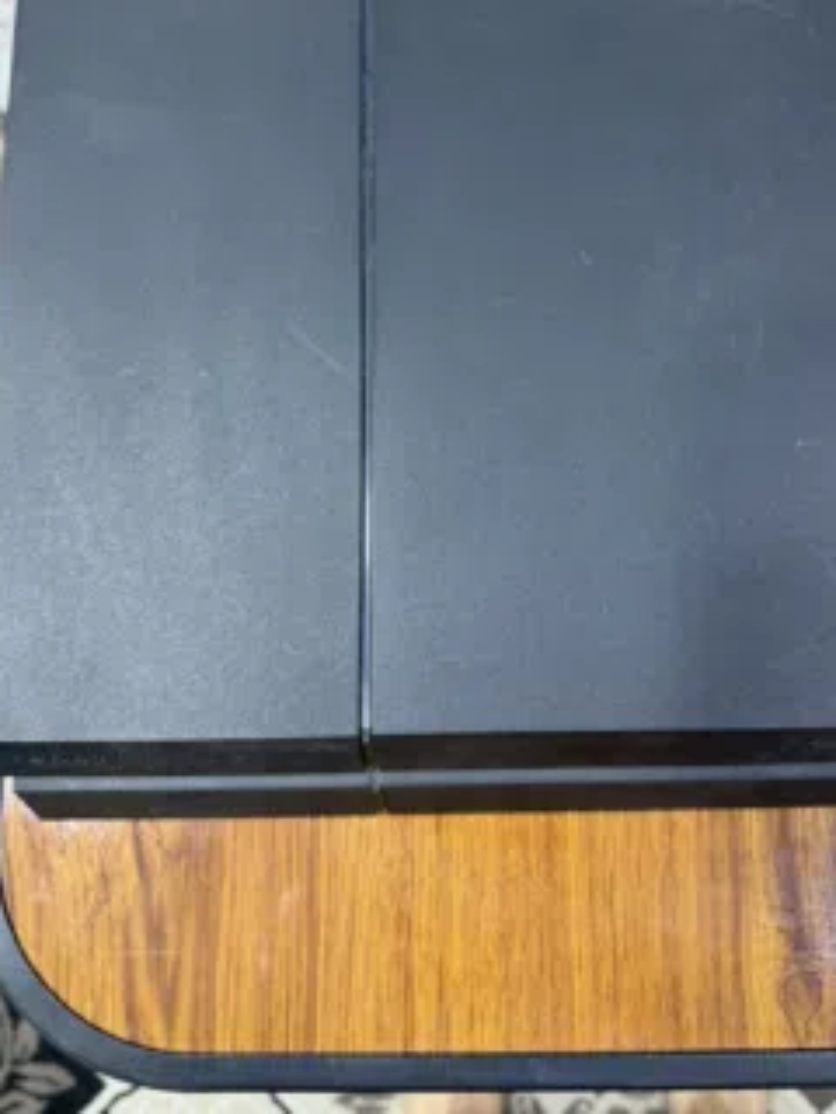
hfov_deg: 46.6
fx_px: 966
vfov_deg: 59.3
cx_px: 481
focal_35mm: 30
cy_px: 432
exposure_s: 1/60
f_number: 1.78
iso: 400
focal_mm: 6.76
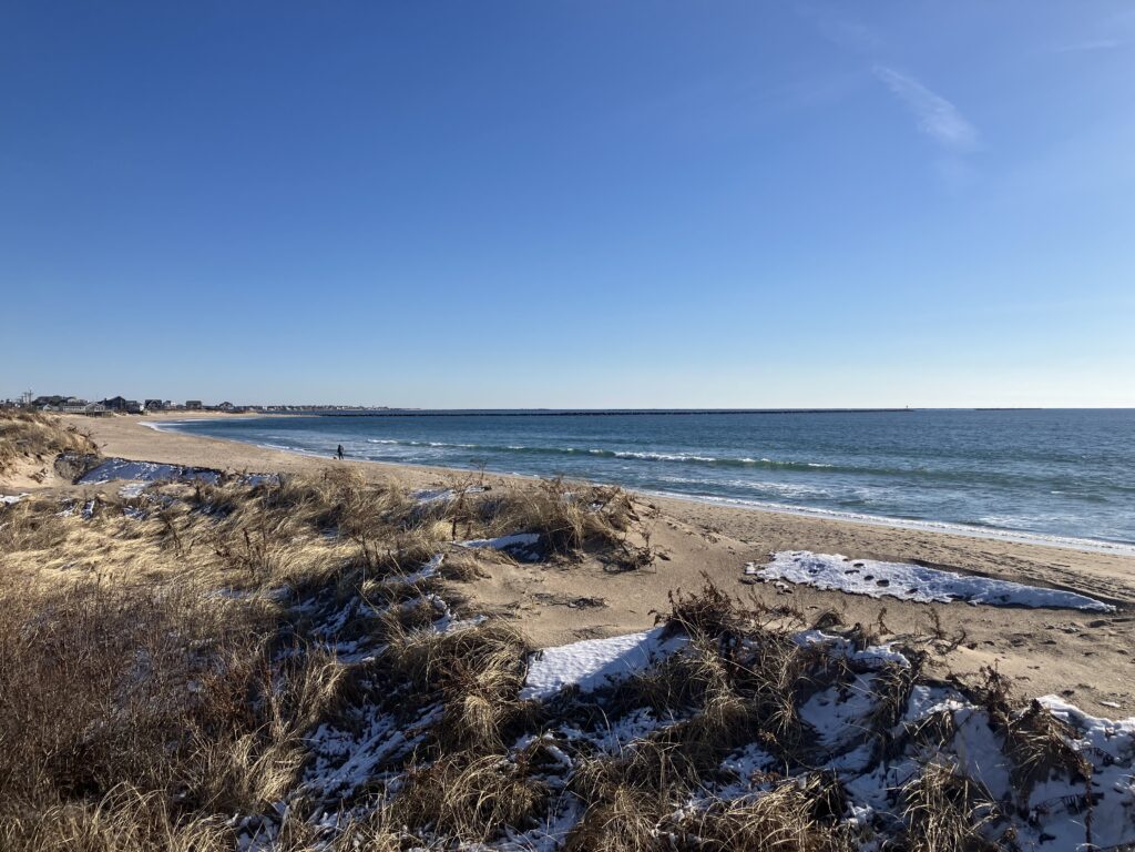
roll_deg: +0.1
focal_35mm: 28
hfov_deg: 63.4
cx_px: 568
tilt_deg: -0.7
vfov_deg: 49.7
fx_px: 918
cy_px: 426
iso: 32
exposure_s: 1/3745
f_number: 1.8
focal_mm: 3.99
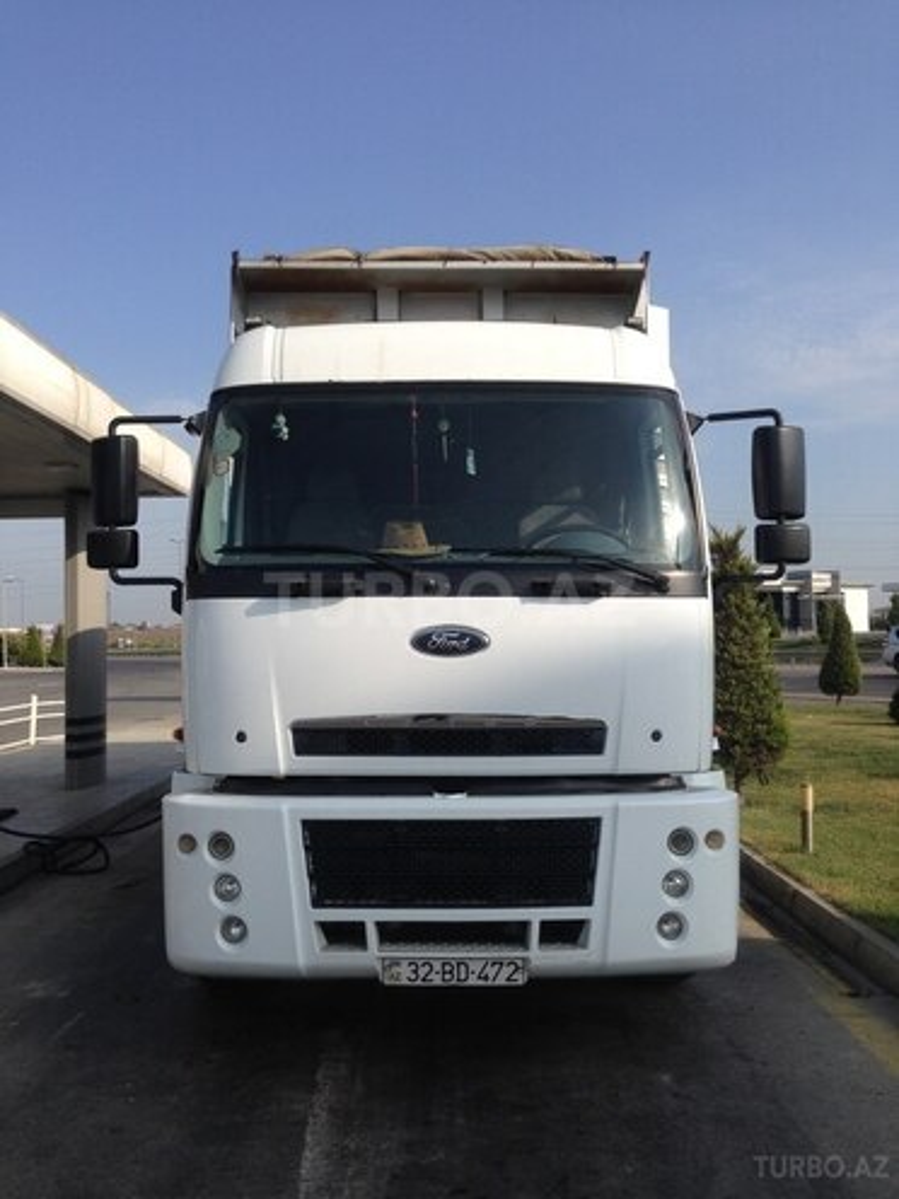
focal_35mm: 33
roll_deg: +1.3
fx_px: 1143
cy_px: 600
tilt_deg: +5.7
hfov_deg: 42.9
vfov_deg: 55.4
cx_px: 450
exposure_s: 1/1748
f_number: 2.4
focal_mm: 4.12
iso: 50
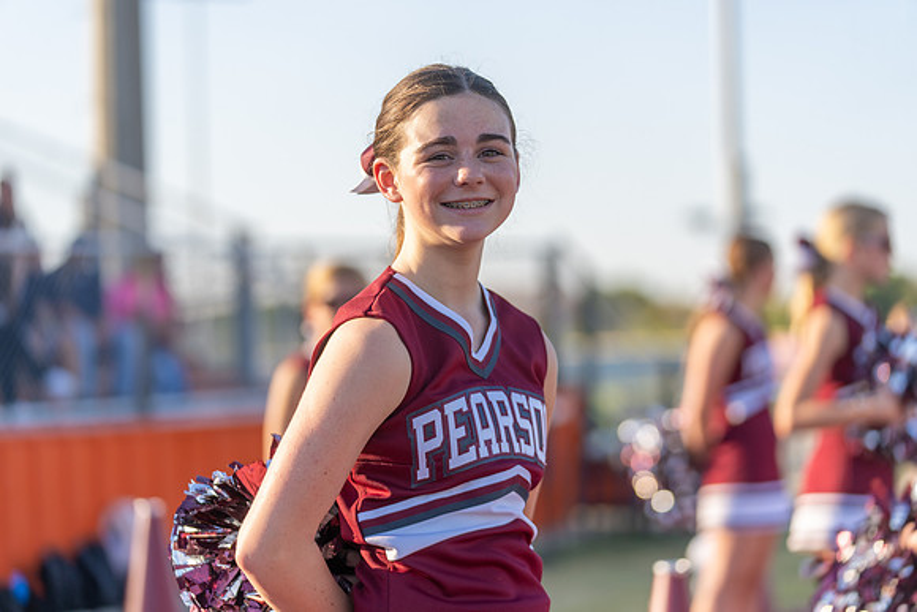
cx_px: 458
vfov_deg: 11.9
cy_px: 306
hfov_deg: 17.8
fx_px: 2930
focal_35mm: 115
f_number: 2.8
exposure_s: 1/1000
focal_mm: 115
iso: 100
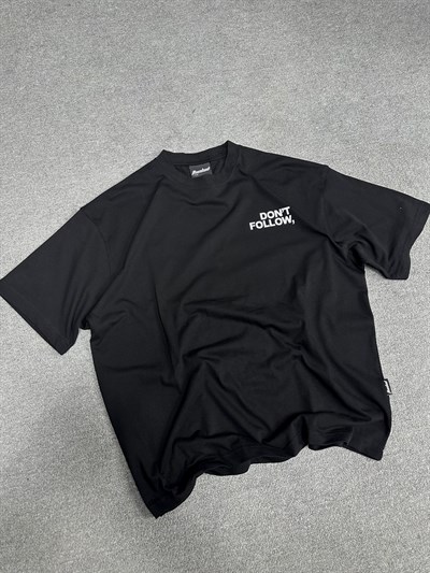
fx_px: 397
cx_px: 215
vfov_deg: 71.6
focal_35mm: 24
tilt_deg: -75.1
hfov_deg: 56.8
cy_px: 286
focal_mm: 6.86
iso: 200
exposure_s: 1/100
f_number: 1.78
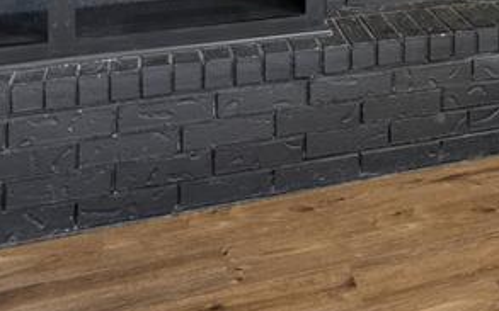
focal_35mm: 57
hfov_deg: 33.8
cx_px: 449
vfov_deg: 18.0
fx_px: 775
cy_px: -253
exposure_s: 1/1.25
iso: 200
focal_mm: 16
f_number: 8
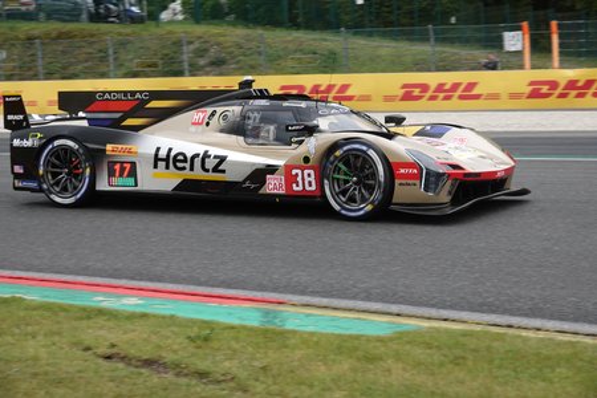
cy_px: 199
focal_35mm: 81
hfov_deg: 25.1
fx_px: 1343
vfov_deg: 16.9
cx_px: 298
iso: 200
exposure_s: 1/800
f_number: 3.5
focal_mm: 29.69
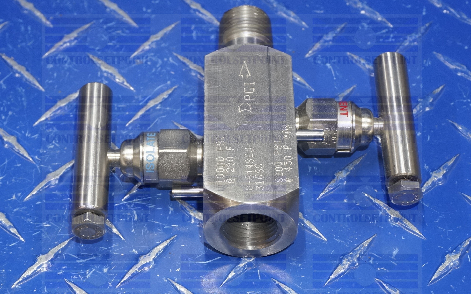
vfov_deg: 16.6
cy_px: 147
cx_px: 220
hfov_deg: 26.3
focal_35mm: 79
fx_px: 1010
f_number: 9
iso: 800
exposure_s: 1/40
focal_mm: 41
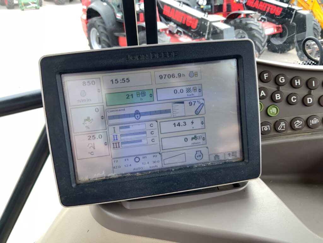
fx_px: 271
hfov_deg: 61.7
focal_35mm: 29
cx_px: 162
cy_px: 122
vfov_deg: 48.2
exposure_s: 1/100
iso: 20
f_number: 1.8
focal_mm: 3
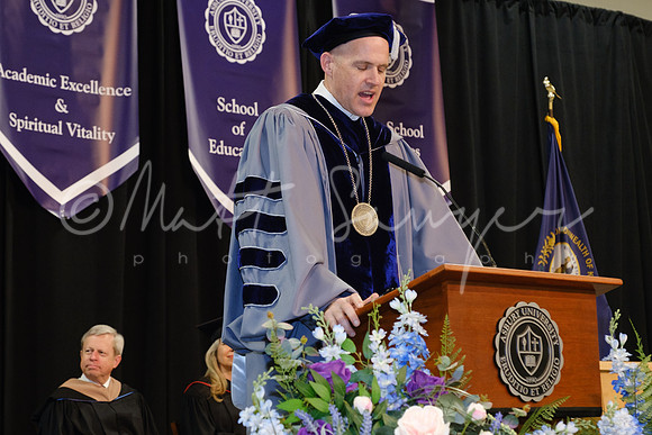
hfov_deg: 25.3
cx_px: 295
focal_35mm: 80
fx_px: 1450
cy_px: 192
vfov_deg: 17.1
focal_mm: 41.4
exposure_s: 1/125
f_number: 4
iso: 1250
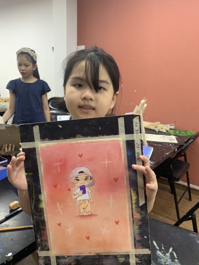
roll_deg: -2.2
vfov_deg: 63.5
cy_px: 130
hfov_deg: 49.7
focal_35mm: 28
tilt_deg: -13.5
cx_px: 95
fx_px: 215
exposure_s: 1/121
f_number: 1.8
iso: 100
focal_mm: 4.25
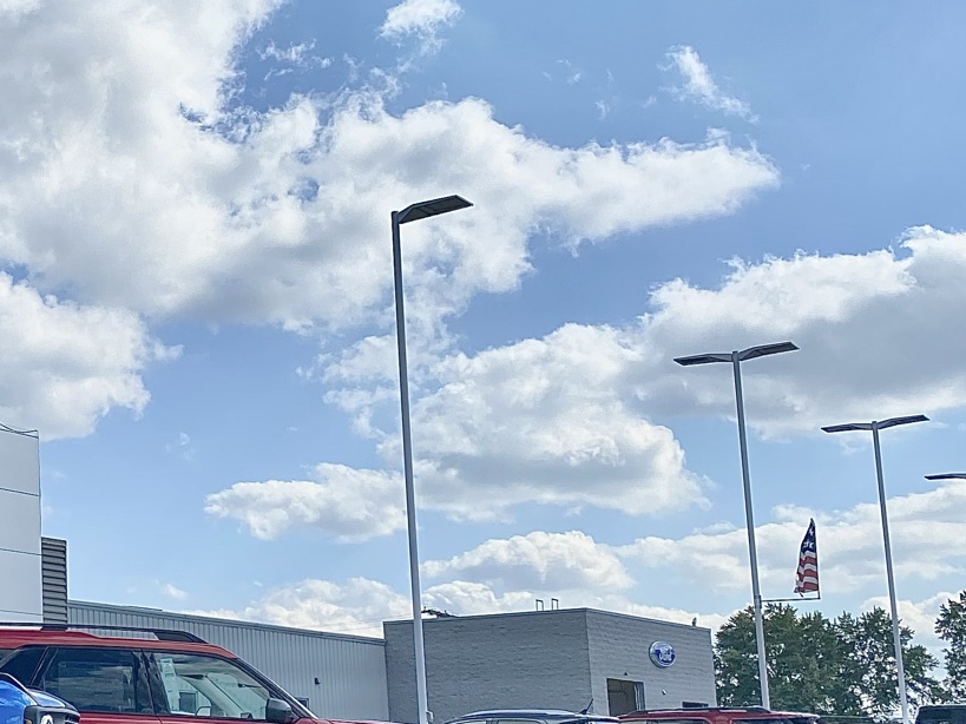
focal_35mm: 65
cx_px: -81
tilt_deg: +9.6
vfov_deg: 22.5
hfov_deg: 27.4
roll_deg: +0.9
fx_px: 1814
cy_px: 454
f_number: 1.8
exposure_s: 1/3125
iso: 32
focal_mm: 4.25
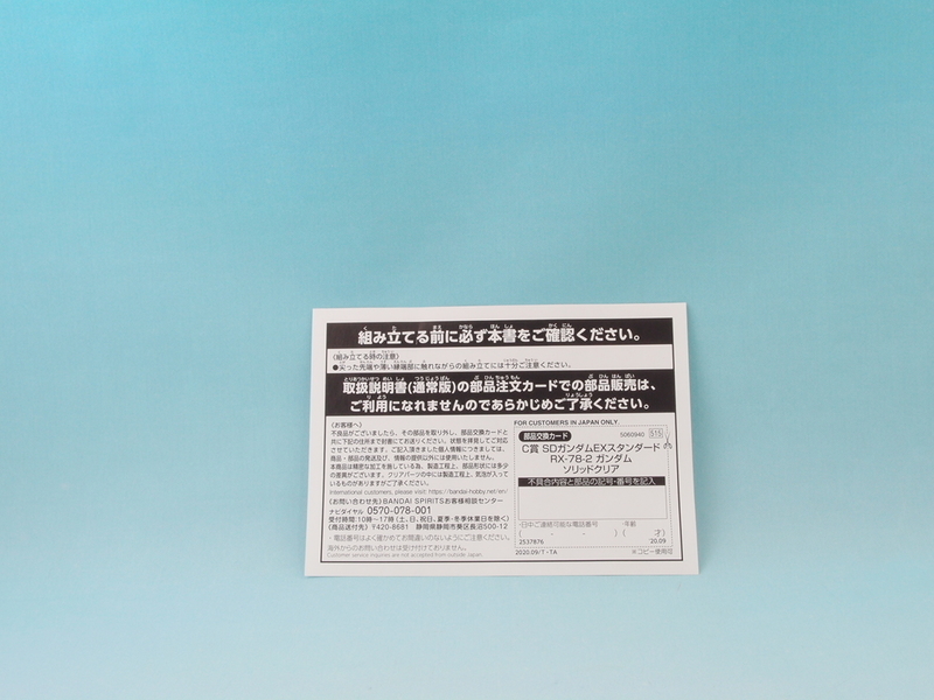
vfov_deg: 37.7
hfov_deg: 49.0
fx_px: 1025
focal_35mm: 38
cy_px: 350
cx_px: 467
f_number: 8
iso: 100
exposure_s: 1/1.6
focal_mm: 8.16
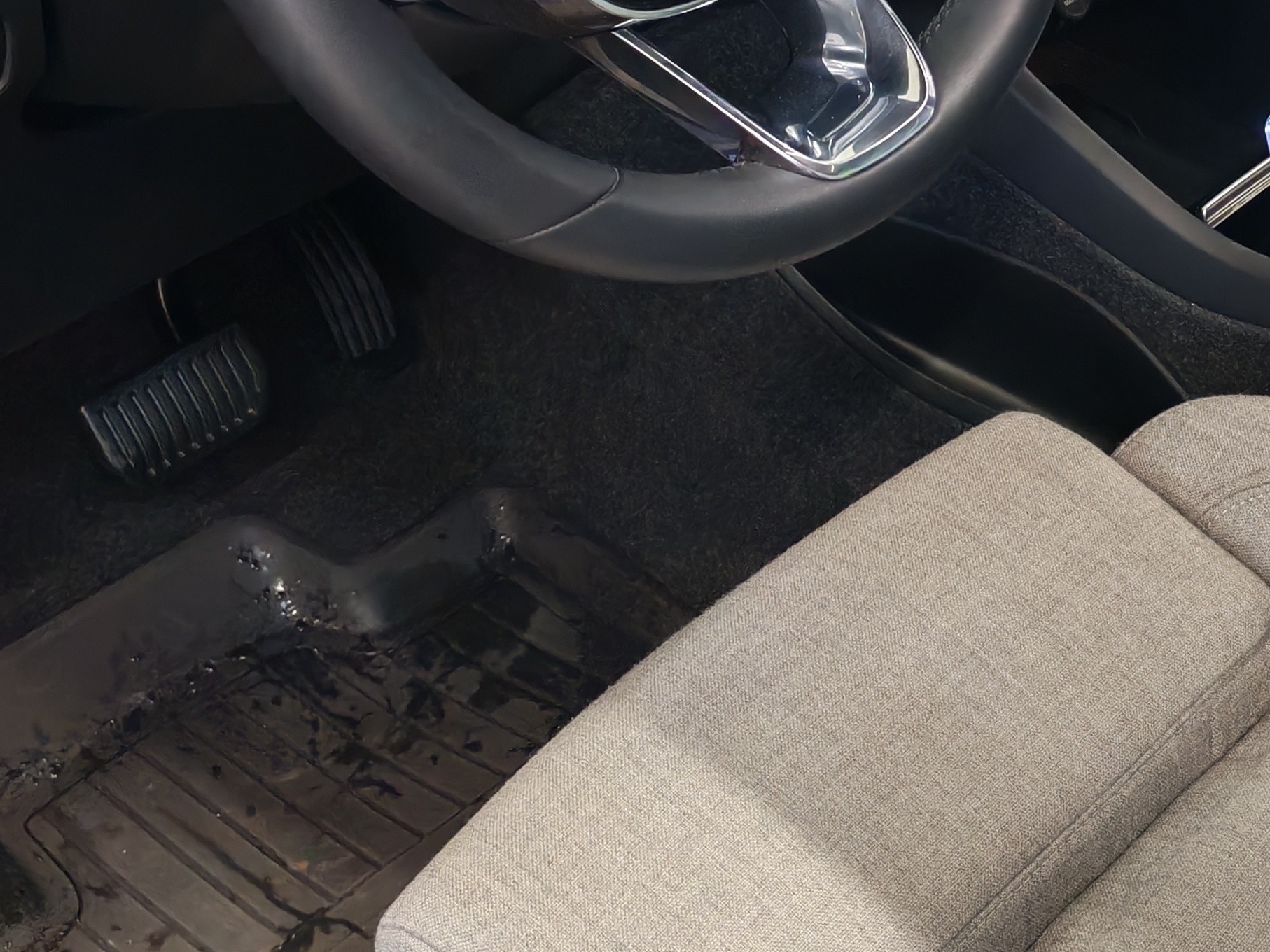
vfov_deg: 20.3
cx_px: 1048
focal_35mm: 70
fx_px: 2568
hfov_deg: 27.1
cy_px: -2
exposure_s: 1/100
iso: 1250
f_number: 1.9
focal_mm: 6.12
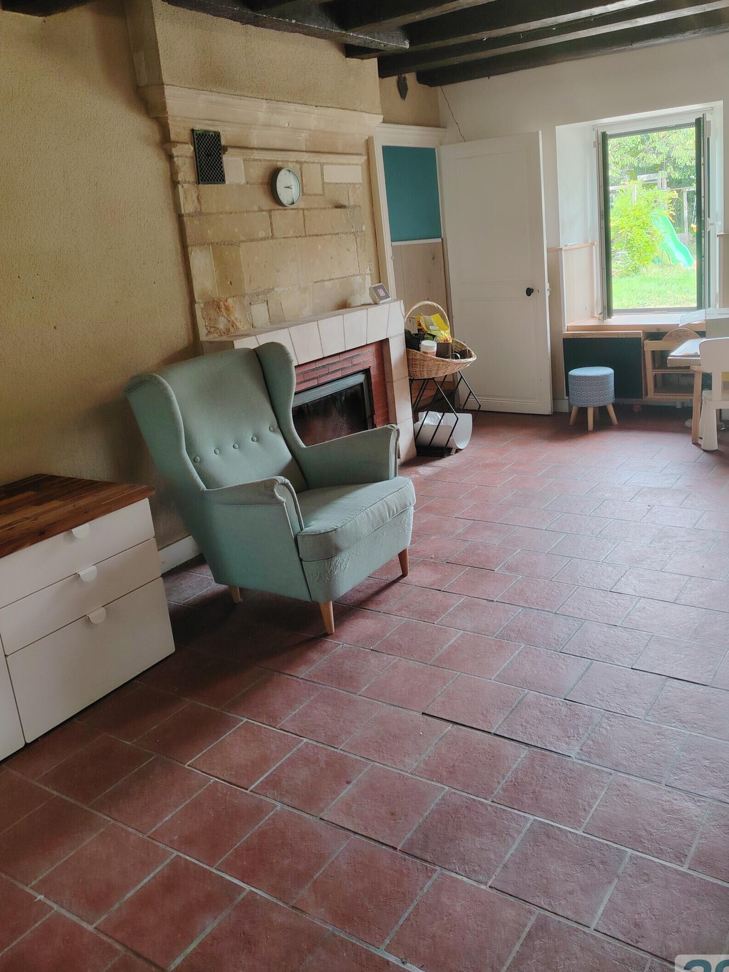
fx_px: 814
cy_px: 417
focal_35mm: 29
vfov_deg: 61.4
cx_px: 415
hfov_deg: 48.1
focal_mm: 5.25
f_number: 1.75
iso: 322
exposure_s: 1/50
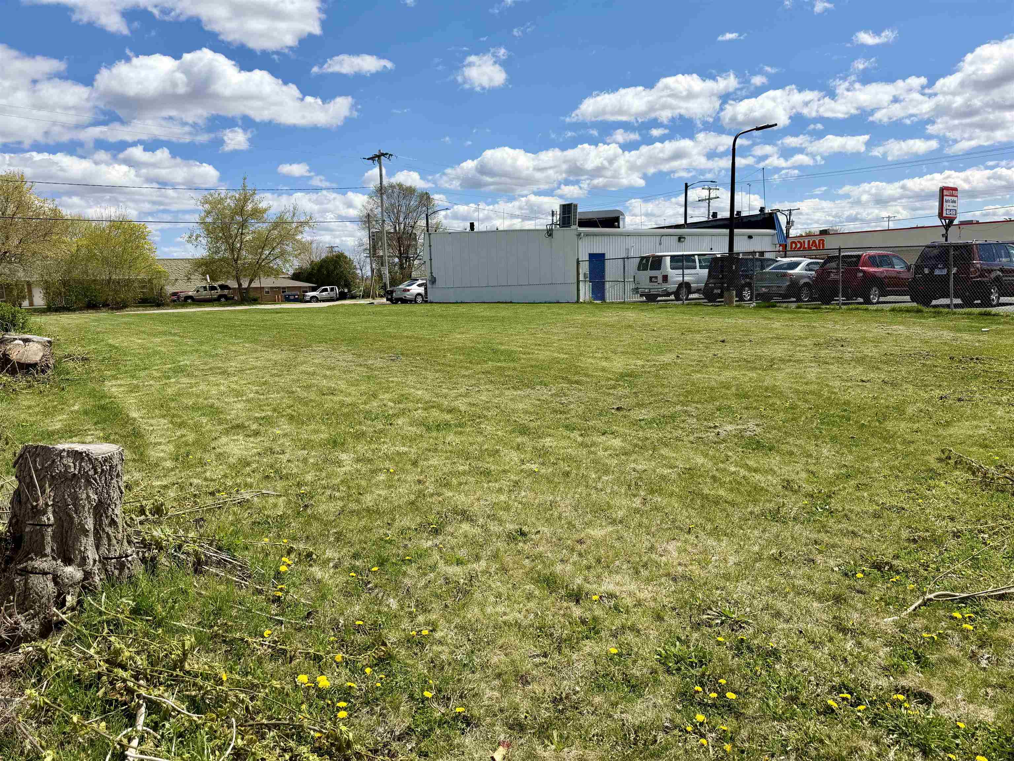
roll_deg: +2.8
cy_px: 380
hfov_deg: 71.6
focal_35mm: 24
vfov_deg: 56.8
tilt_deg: -7.6
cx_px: 507
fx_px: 703
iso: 80
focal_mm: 6.76
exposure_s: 1/7353
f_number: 1.78
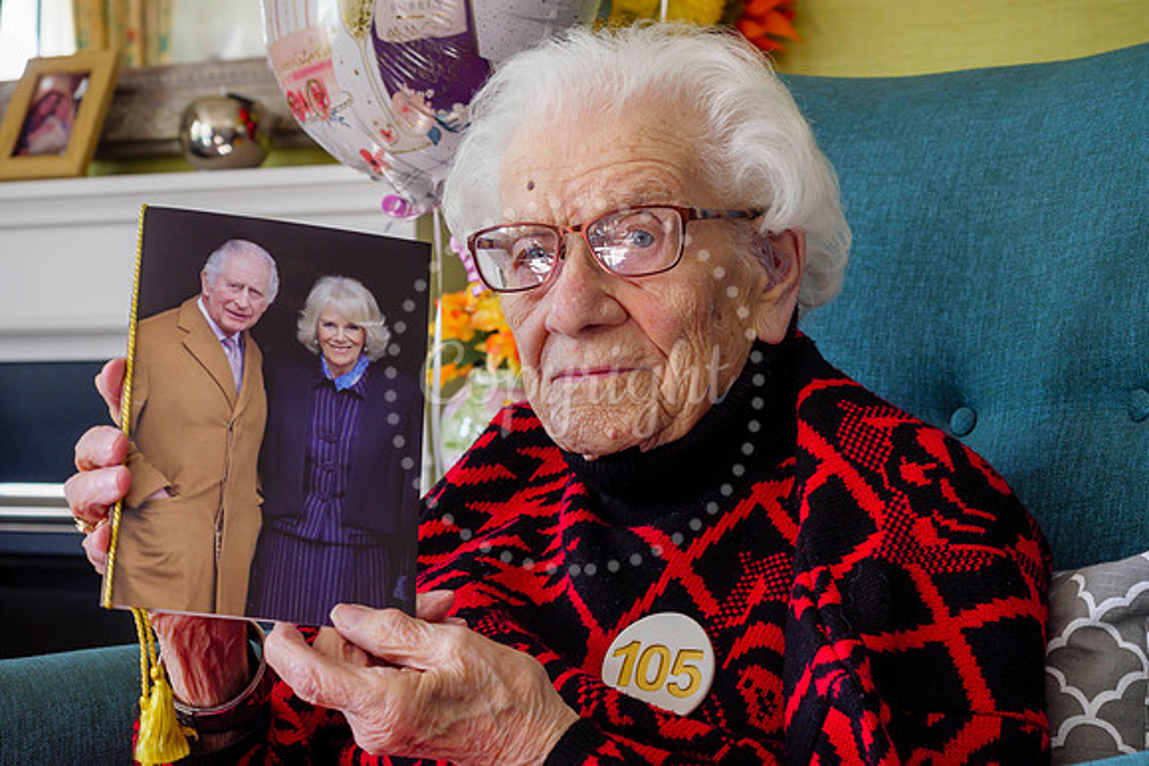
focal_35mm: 69
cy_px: 383
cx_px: 574
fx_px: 2191
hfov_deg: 29.4
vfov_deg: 19.8
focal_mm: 32
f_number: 4
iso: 400
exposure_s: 1/30
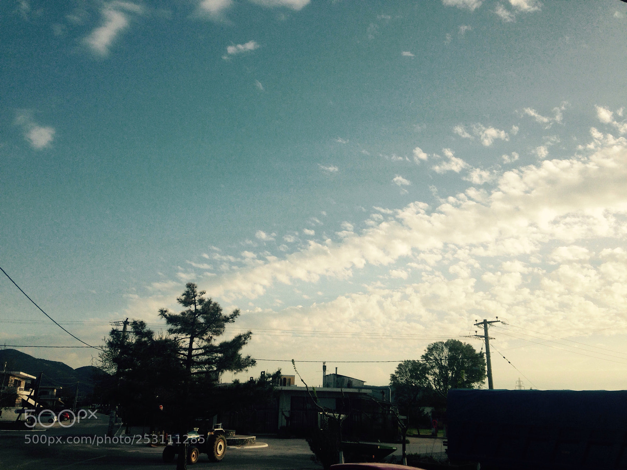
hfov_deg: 55.4
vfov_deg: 42.9
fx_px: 598
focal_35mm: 33
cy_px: 235
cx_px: 314
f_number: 2.4
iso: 50
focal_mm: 4.12
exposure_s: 1/1391
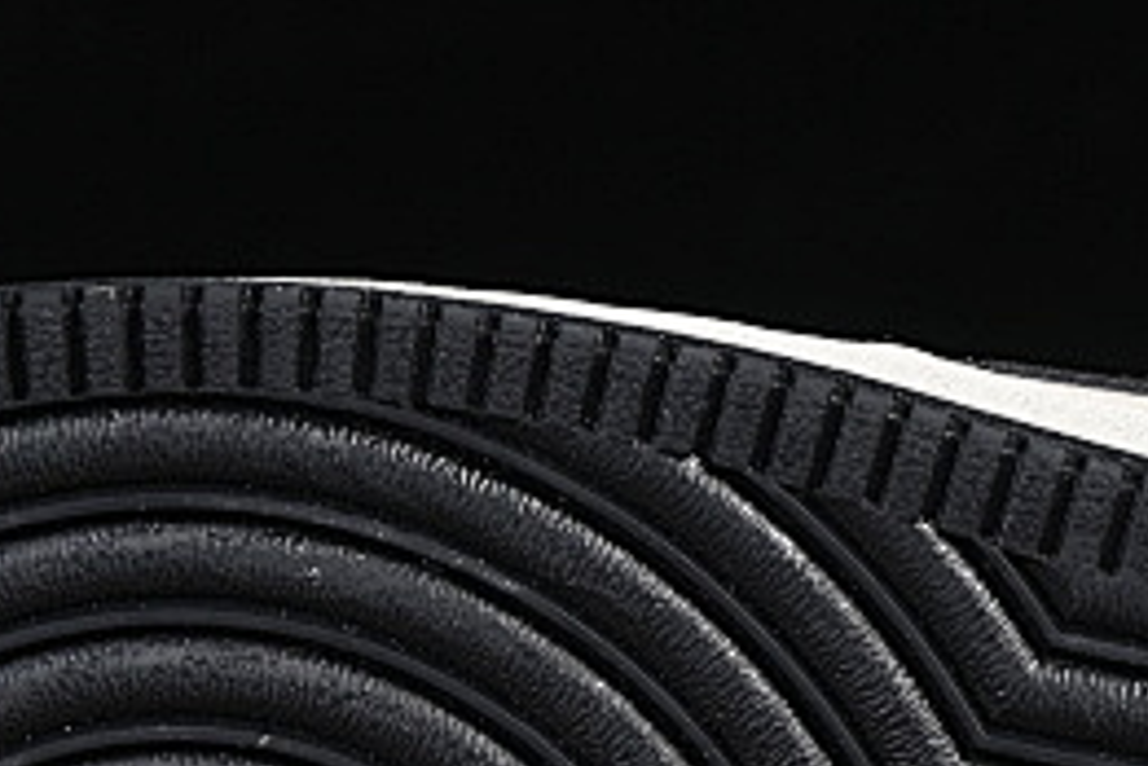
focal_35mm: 310
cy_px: 524
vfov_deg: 4.4
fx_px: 9885
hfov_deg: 6.6
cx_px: 831
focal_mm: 50
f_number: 6.3
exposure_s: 1/60
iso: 160
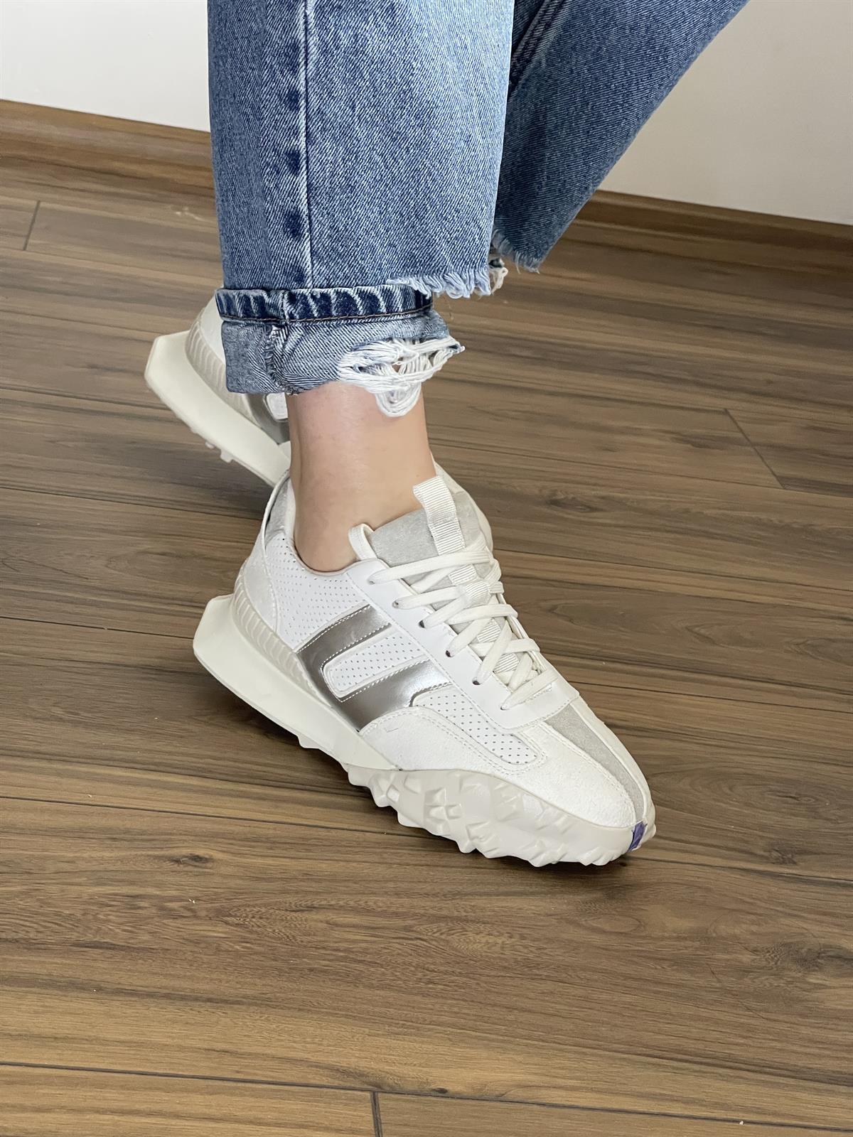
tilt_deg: -19.9
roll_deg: -10.4
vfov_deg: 30.3
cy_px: 568
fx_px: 2103
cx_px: 426
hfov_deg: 22.9
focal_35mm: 64
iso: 500
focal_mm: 7.5
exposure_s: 1/53
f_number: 2.2
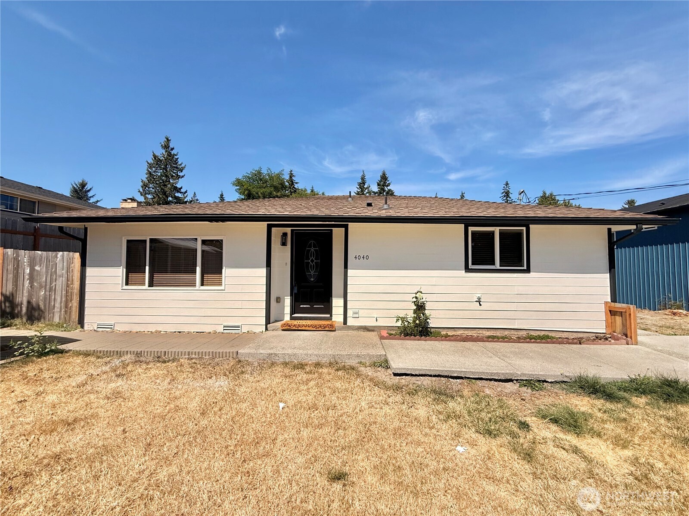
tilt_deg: +2.8
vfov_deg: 85.7
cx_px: 344
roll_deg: -0.2
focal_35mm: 14
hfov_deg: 102.1
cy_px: 258
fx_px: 279
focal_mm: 2.22
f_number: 2.2
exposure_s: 1/3663
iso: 50
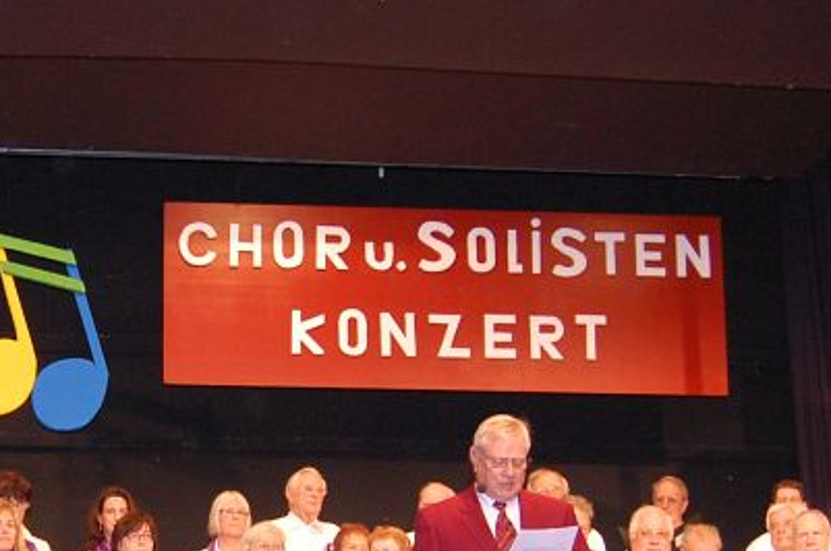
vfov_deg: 14.7
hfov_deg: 21.6
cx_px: 44
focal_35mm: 92
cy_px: 432
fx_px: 2120
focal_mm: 24
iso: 800
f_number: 4
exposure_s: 1/60
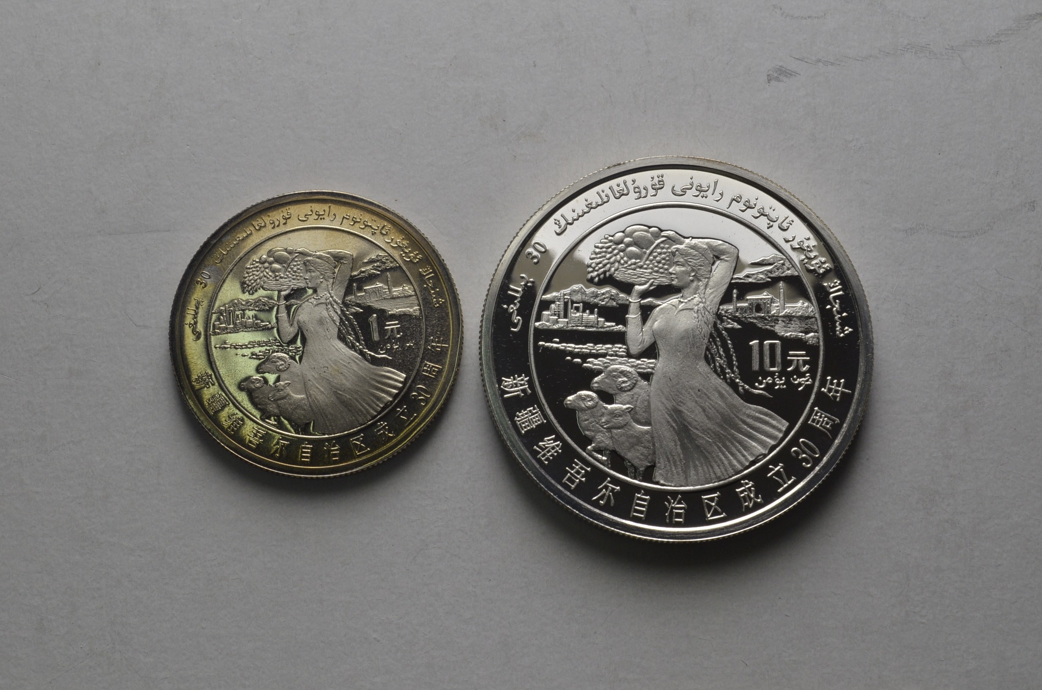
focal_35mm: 66
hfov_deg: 30.6
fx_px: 1906
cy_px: 345
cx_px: 521
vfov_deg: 20.5
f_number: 14
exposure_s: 1/250
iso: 400
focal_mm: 44
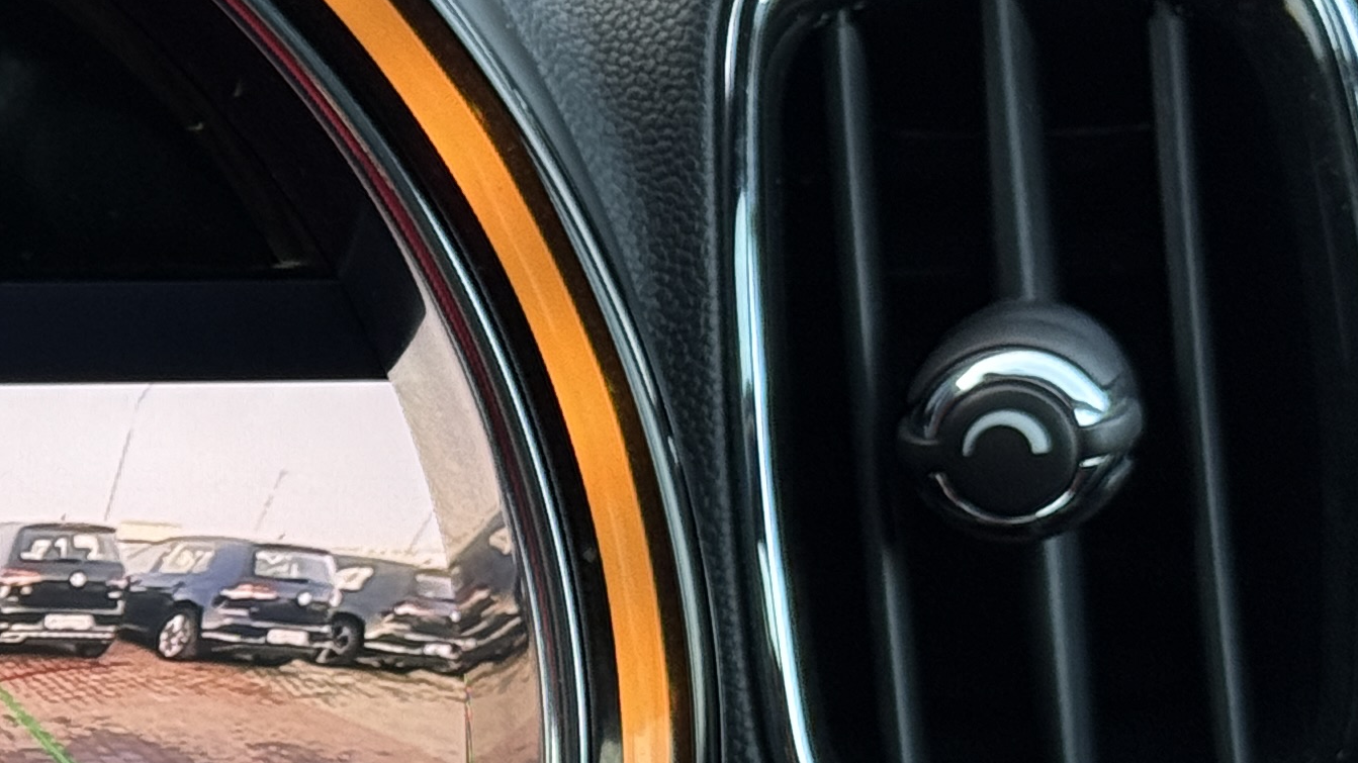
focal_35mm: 157
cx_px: -639
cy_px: 633
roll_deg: -1.2
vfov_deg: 7.7
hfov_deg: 13.0
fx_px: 5653
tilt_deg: -14.5
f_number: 1.78
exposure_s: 1/123
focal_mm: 6.76
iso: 64
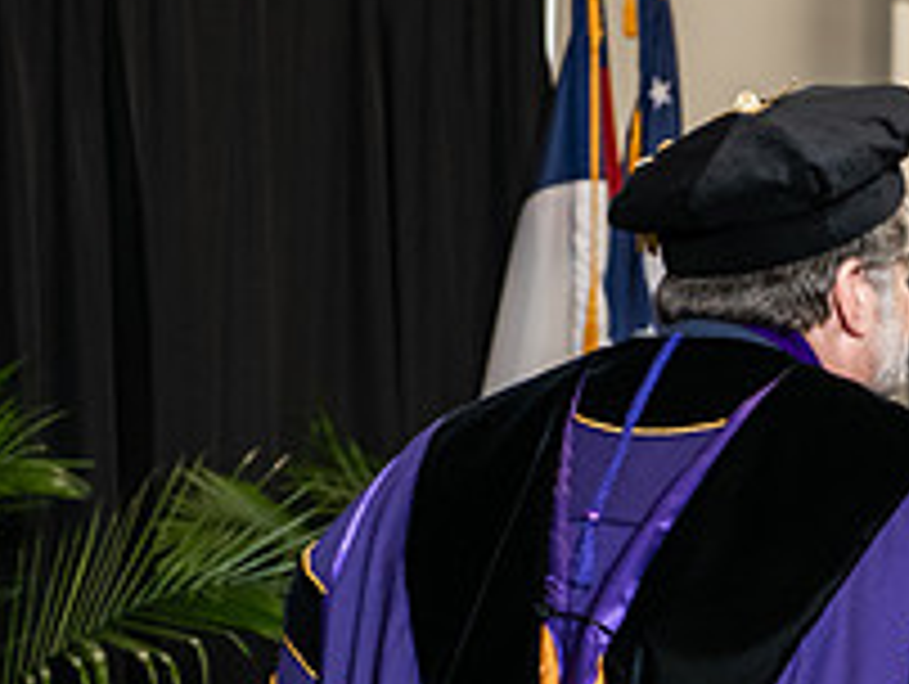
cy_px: 619
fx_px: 5074
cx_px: 1184
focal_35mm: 193
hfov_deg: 10.0
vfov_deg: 7.7
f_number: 5
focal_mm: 70
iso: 2000
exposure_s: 1/200
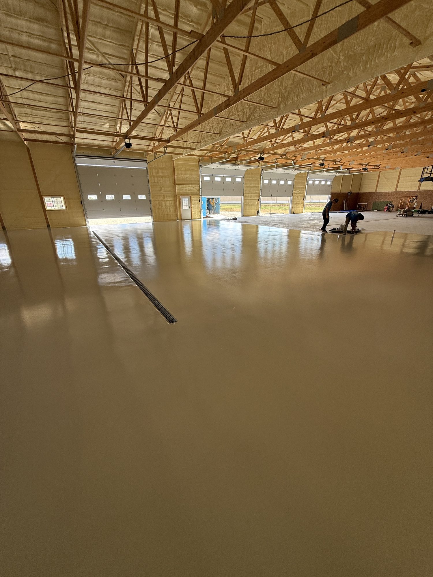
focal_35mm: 14
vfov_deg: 102.1
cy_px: 288
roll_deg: -0.2
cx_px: 216
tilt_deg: -19.4
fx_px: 233
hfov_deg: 85.7
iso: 64
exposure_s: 1/117
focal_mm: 2.22
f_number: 2.2
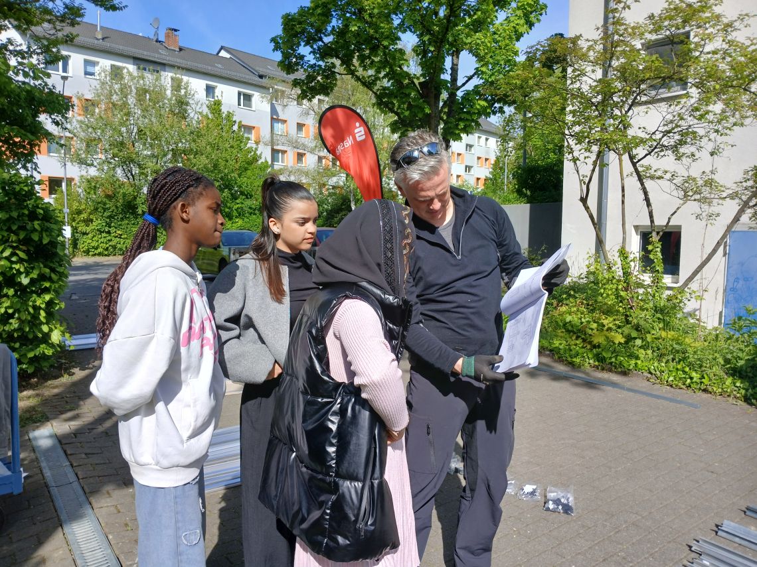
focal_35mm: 26
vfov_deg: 53.1
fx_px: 569
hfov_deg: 67.3
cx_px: 378
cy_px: 284
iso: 20
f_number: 1.8
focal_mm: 3.98
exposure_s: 1/445
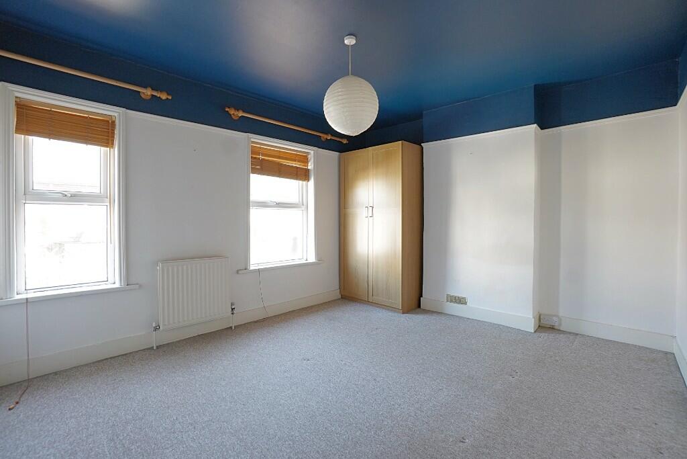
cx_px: 344
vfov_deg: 77.3
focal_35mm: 15
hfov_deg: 100.4
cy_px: 230
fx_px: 286
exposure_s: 1/13
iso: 400
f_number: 5.6
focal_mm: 10
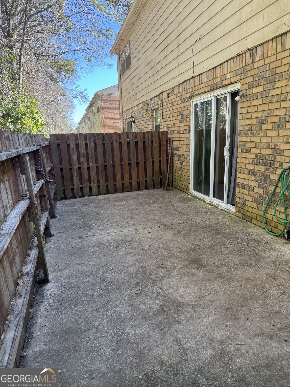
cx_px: 145
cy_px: 194
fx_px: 268
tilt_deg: -12.3
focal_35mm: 24
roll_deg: +2.2
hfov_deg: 56.8
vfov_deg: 71.6
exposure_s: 1/221
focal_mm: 6.76
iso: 64
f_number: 1.78
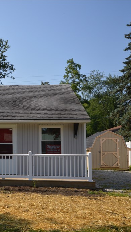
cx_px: -27
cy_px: 120
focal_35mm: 49
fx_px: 302
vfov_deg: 42.1
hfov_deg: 22.5
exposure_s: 1/250
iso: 100
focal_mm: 20
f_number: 8
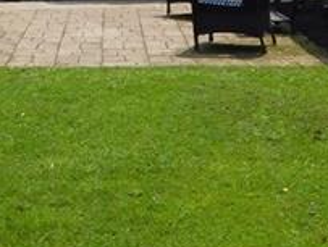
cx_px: 76
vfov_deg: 12.3
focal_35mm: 118
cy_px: -47
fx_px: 1120
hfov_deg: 16.6
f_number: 3.2
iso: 125
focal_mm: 5.3
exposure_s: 1/1000
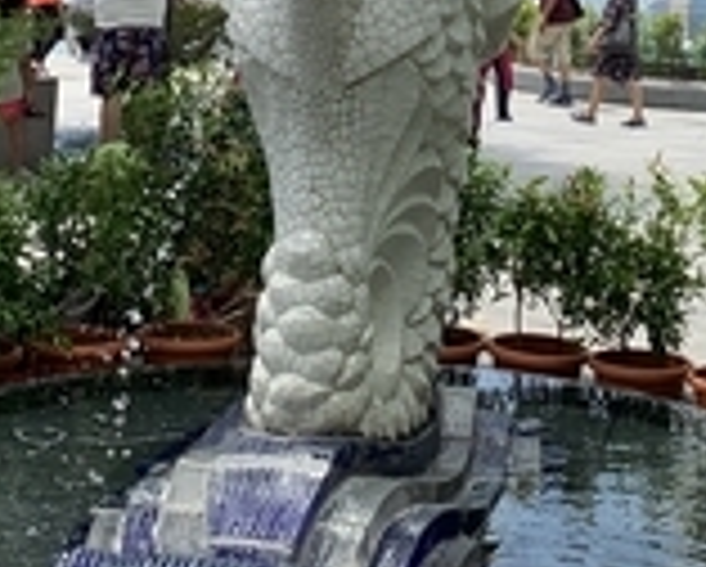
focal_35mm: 97
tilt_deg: +10.1
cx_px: 477
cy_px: -396
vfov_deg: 14.3
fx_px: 2029
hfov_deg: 19.7
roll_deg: -1.9
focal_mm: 4.25
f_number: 1.8
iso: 25
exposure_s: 1/1812
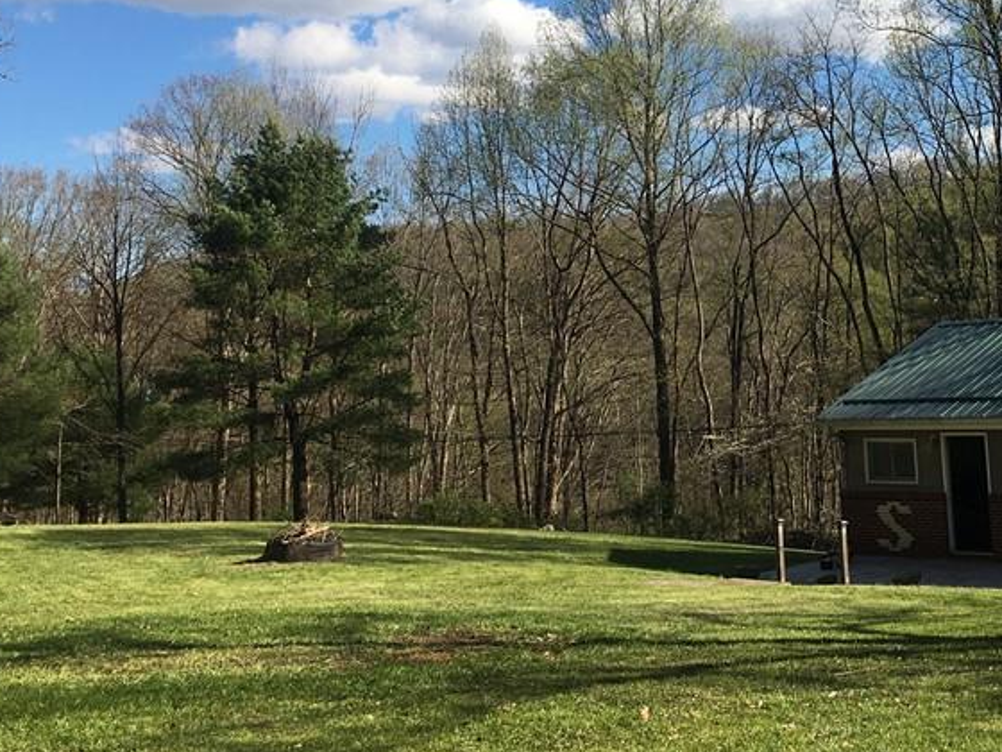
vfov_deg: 27.1
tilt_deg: +5.0
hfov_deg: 35.0
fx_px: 1534
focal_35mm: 53
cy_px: 184
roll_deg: +3.7
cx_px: 803
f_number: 2.2
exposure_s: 1/1202
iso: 25
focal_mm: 4.15
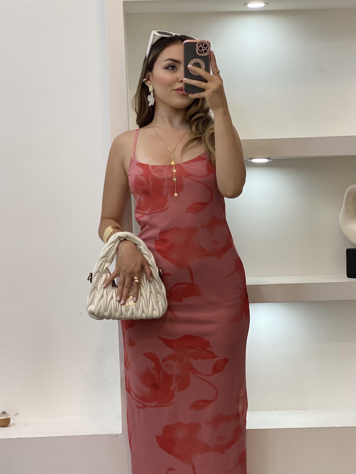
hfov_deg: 20.2
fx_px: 1001
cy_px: 304
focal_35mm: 73
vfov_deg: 26.6
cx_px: 190
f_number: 2
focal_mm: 6
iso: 64
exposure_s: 1/100
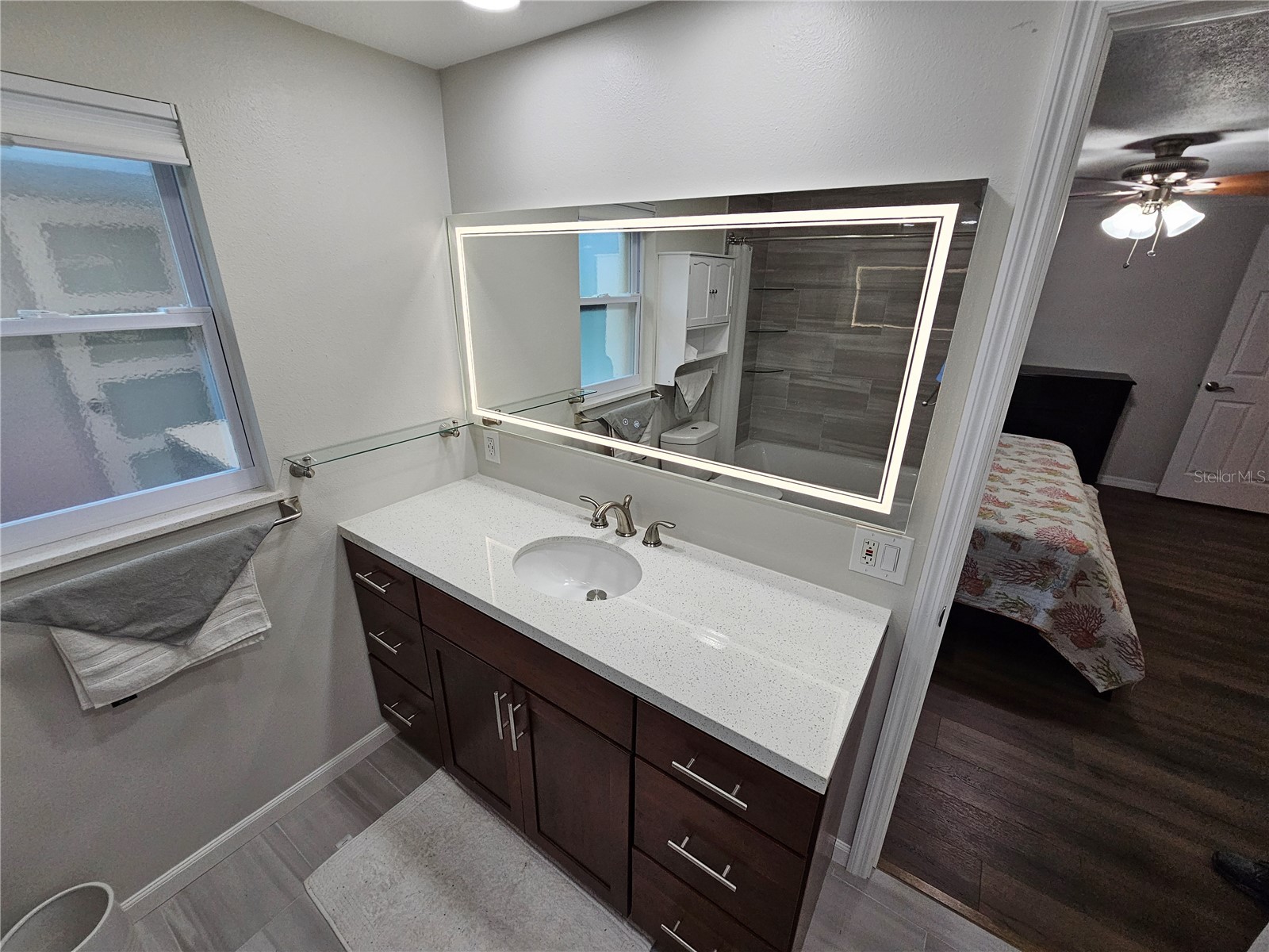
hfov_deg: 106.2
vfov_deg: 89.9
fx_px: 477
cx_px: 634
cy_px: 476
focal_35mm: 13
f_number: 2.2
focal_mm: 2.2
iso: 160
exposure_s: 1/207
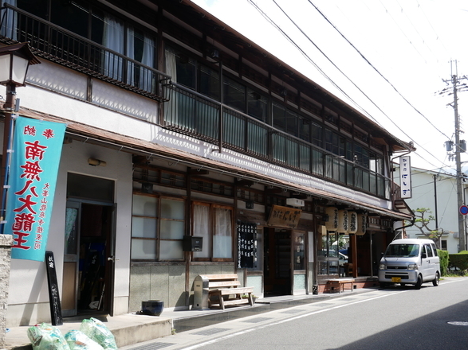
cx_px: 235
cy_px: 174
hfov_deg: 42.1
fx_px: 608
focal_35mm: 45
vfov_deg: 32.2
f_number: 6.3
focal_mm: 22
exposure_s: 1/250
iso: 200
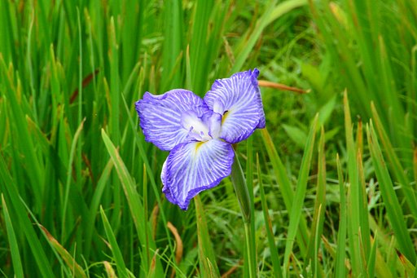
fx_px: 8441
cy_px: 139
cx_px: 208
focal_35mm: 729
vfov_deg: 1.9
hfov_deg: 2.8
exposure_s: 1/125
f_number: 13
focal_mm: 270
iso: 400
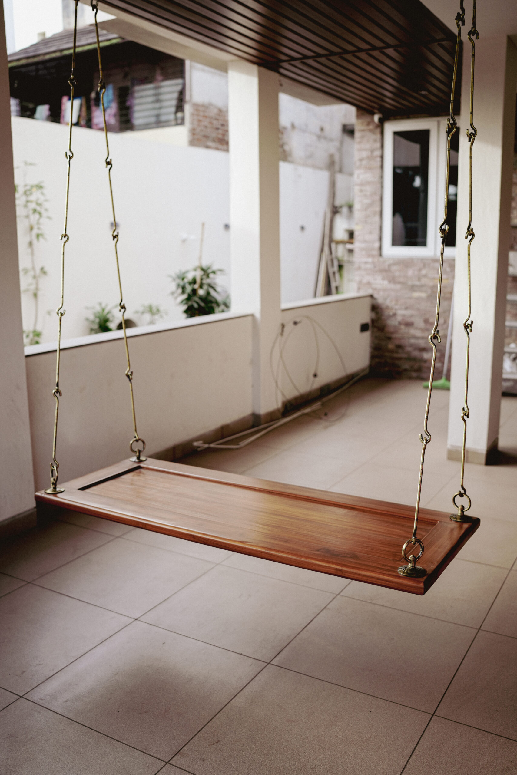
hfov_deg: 37.9
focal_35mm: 35
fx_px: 754
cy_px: 388
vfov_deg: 54.4
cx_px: 258
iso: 250
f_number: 2.2
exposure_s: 1/800
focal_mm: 35
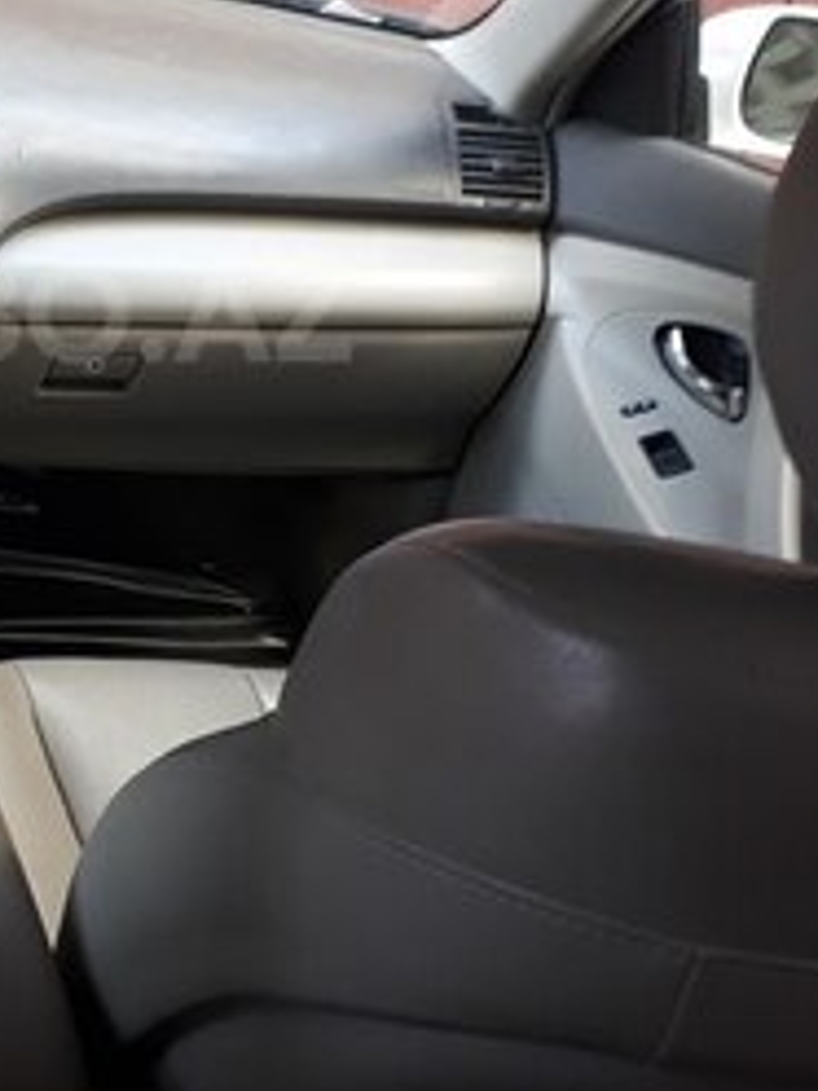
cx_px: 13
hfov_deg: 25.8
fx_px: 1701
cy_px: 312
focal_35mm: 54
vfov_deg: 35.0
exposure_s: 1/33
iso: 100
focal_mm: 3.6
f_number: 1.9
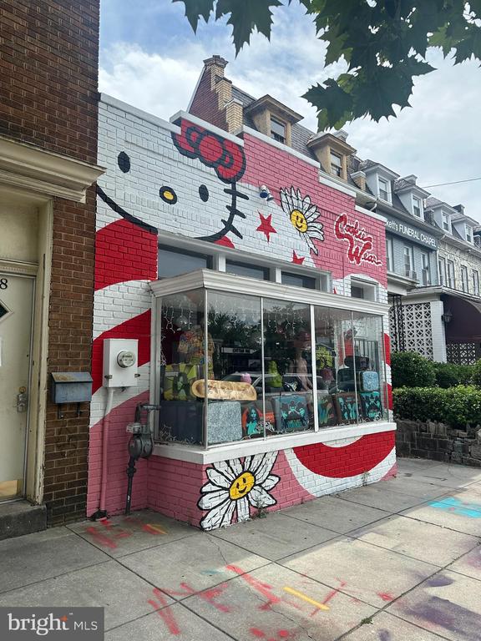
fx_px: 445
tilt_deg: +8.0
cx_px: 240
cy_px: 320
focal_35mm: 24
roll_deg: -0.3
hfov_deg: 56.8
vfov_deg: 71.6
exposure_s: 1/2525
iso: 80
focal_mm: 6.86
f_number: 1.78
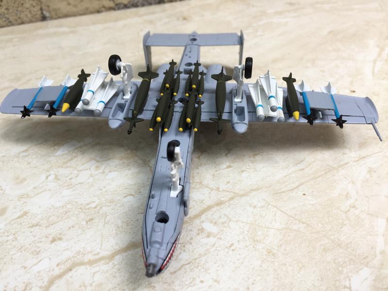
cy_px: 146
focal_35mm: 29
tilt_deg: -40.2
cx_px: 194
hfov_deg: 61.7
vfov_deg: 48.2
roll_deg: +1.8
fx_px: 325
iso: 32
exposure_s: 1/217
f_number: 2.2
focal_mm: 4.15
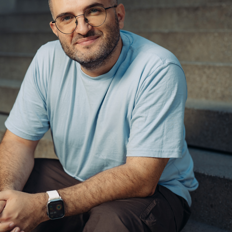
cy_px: 95
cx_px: 85
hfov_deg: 26.4
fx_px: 493
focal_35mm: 65
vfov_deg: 26.4
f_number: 2
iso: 200
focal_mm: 35
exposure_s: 1/1250
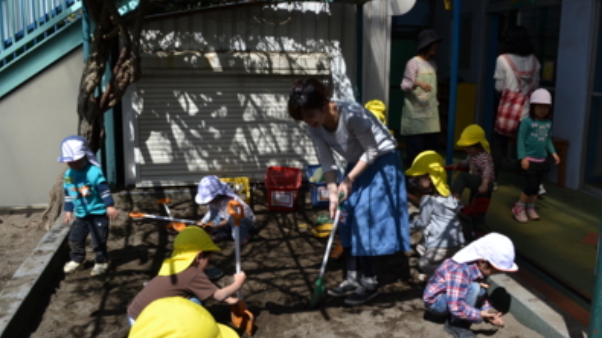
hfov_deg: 56.6
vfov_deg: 33.7
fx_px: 559
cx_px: 302
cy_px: 170
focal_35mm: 35
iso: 100
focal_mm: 22
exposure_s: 1/250
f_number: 8
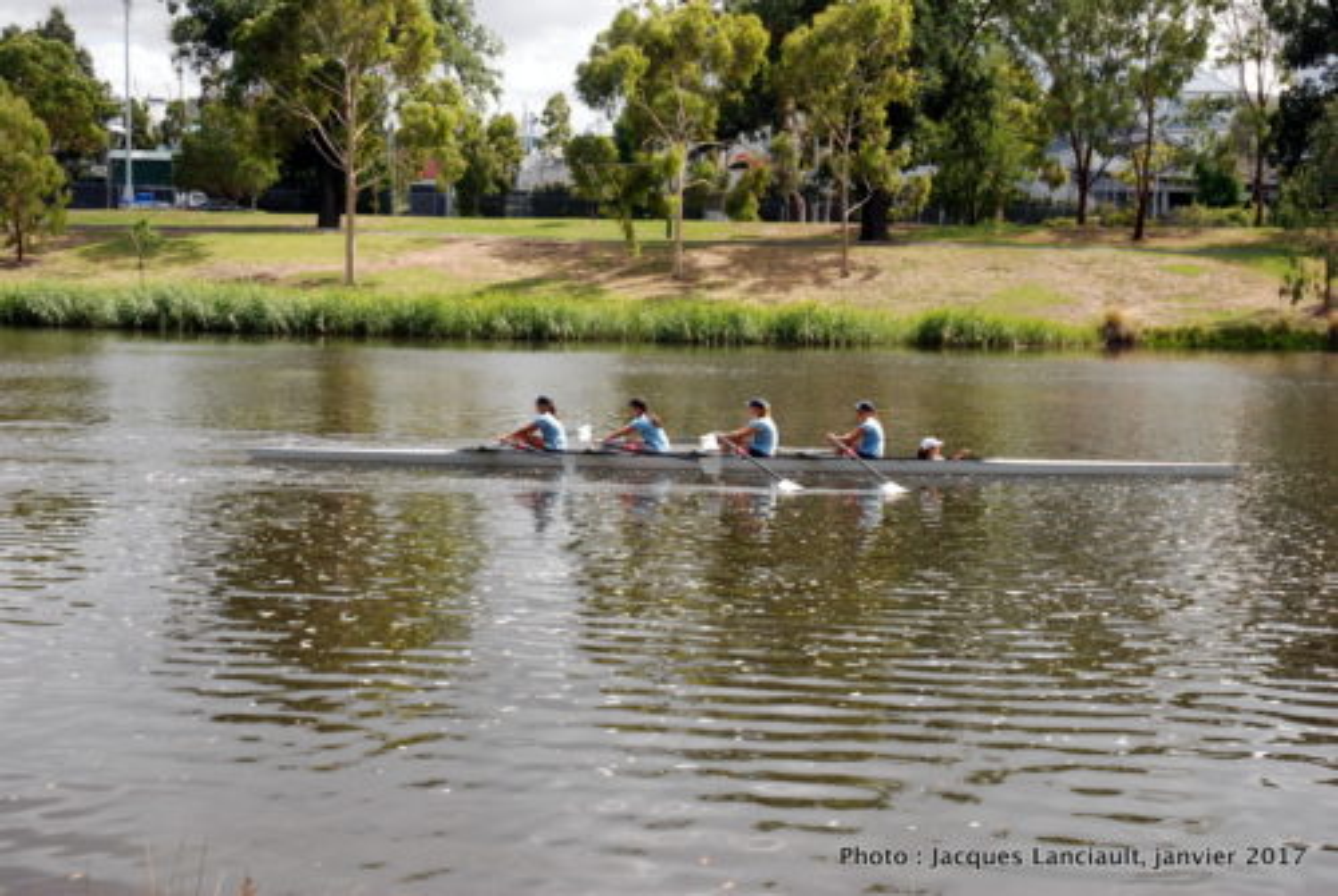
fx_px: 2122
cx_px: 669
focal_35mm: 57
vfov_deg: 23.9
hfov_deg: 35.0
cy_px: 448
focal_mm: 38
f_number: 6.3
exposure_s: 1/160
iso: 100
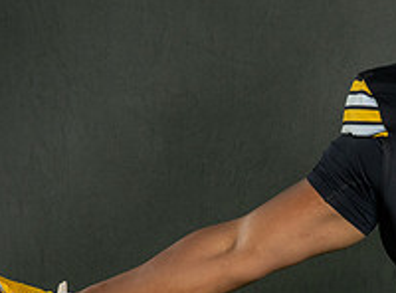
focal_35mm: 241
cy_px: 231
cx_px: 583
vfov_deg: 6.1
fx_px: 2744
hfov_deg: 8.1
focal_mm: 70
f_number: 8
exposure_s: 1/200
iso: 200
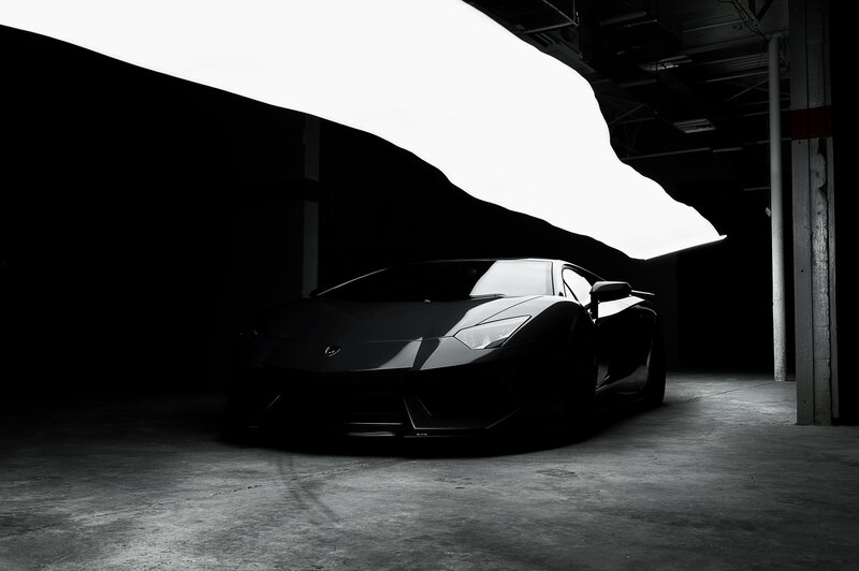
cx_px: 430
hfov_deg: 54.5
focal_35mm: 35
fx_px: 834
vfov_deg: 37.8
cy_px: 286
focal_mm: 35
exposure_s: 30
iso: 200
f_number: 11
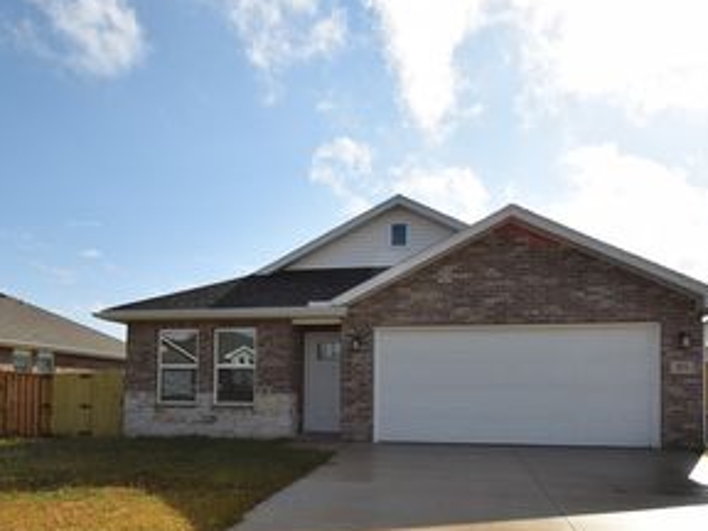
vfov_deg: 53.6
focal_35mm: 25
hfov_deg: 69.4
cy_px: 360
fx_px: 511
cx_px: 356
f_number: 11
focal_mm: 10
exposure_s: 1/200
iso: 100
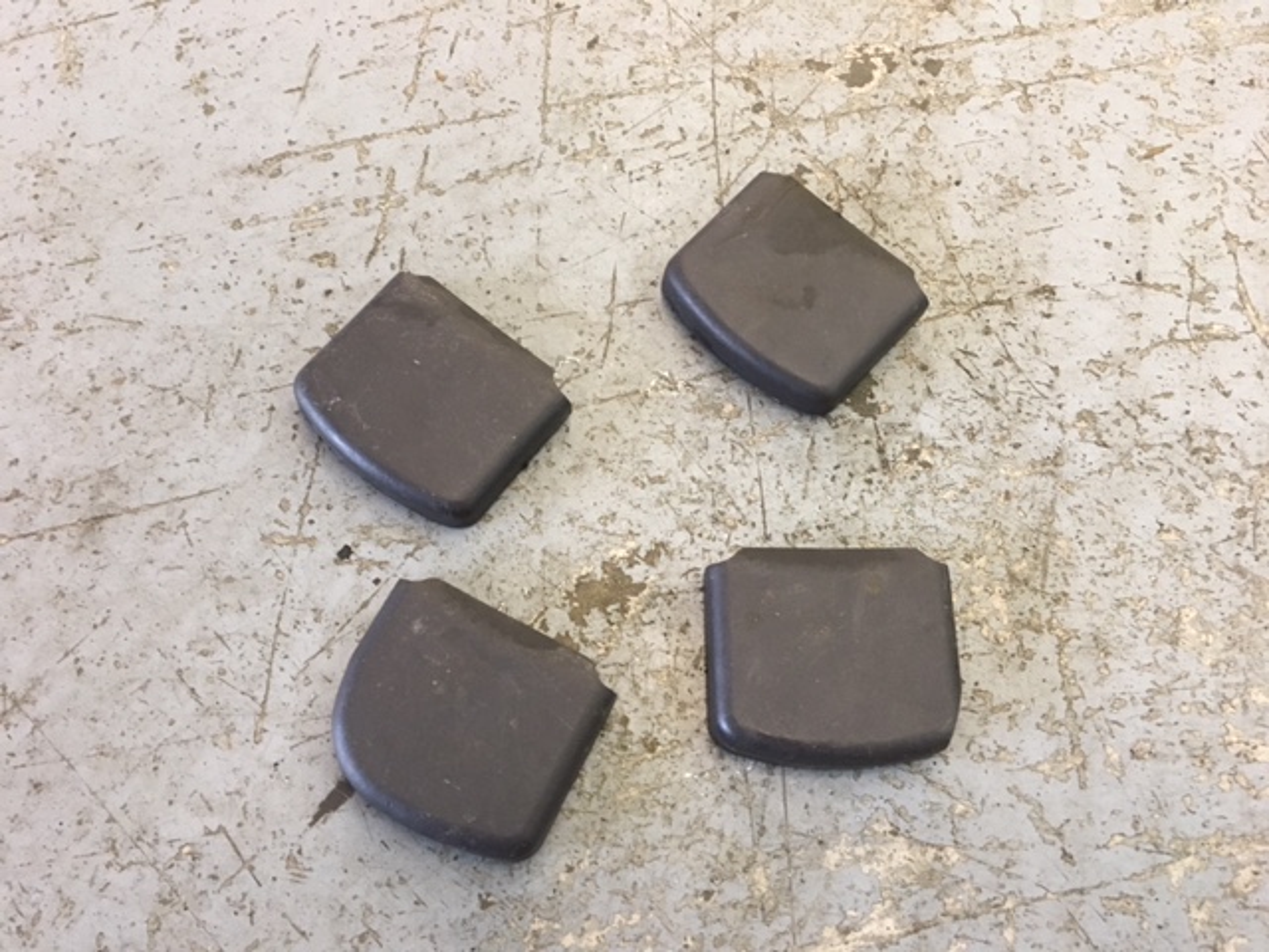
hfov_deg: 61.7
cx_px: 634
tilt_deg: -72.5
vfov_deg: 48.2
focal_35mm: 29
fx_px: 1063
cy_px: 476
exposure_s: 1/33
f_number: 2.2
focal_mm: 4.15
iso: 160
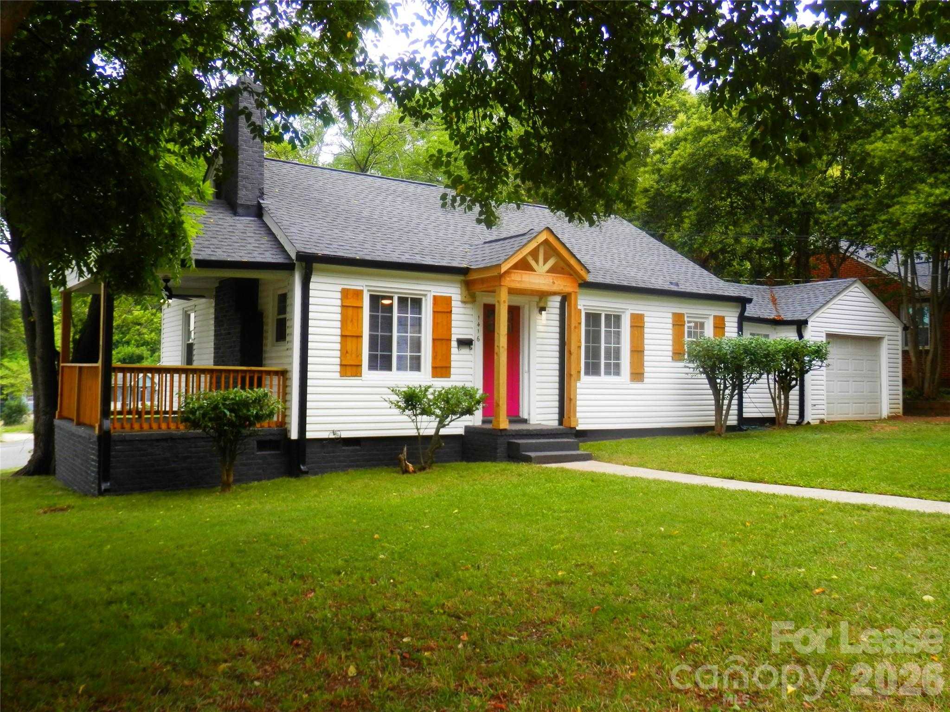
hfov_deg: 60.0
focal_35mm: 30
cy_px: 356
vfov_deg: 46.8
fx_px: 823
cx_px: 475
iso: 80
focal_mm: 5.5
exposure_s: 1/125
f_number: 3.3
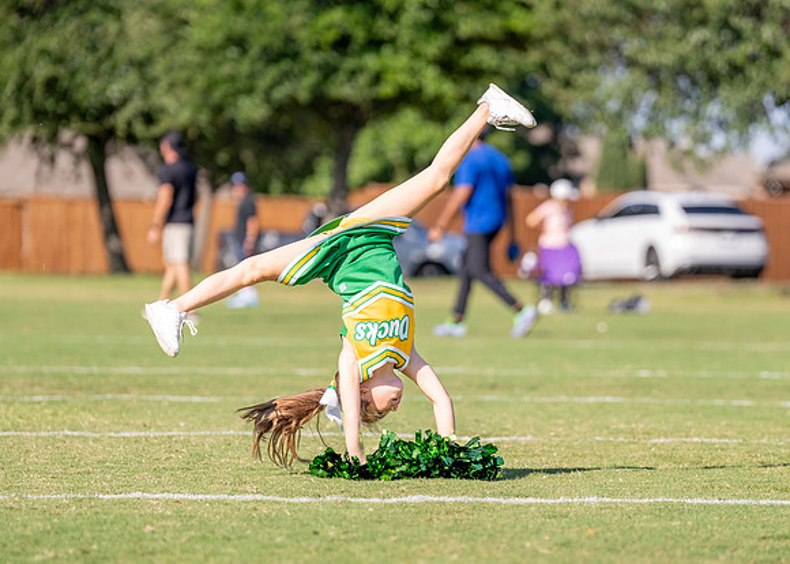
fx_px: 4723
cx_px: 463
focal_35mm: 211
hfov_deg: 9.6
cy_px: 309
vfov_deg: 6.8
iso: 250
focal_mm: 142
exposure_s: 1/3200
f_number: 2.8
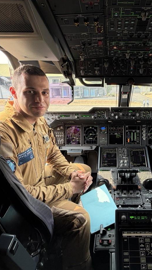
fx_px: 150
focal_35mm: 21
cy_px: 132
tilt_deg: -16.8
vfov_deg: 83.8
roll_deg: +0.8
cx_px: 113
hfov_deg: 51.5
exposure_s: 1/121
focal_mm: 2.22
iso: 64
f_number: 2.2
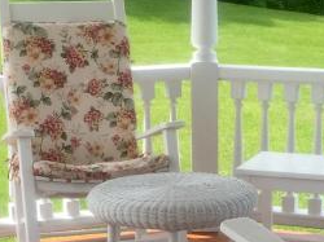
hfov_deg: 16.6
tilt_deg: -17.0
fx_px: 1113
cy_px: 264
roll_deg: -1.2
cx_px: 175
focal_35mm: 119
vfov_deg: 12.2
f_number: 2.2
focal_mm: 4.15
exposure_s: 1/706
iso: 32
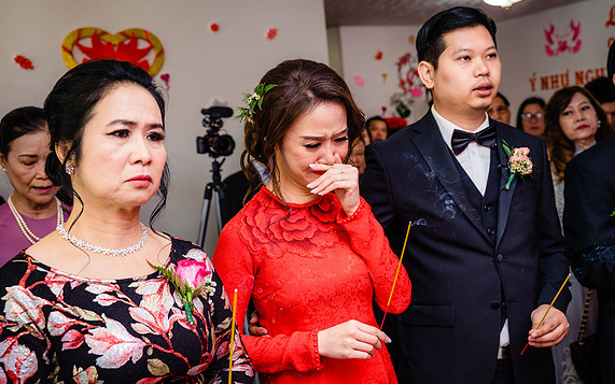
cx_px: 337
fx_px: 738
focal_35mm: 44
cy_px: 197
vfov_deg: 29.2
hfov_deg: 45.2
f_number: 4
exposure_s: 1/160
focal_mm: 39
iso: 640
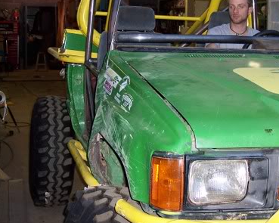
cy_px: 57
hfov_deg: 28.5
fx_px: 545
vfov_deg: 22.9
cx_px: 190
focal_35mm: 66
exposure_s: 1/60
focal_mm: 8
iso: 100
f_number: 2.8
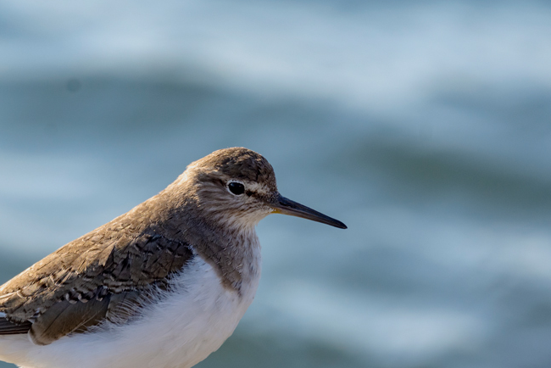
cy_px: 264
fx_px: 22248
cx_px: 162
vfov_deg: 0.9
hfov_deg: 1.4
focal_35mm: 1453
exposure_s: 1/500
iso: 360
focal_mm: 600
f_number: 7.1
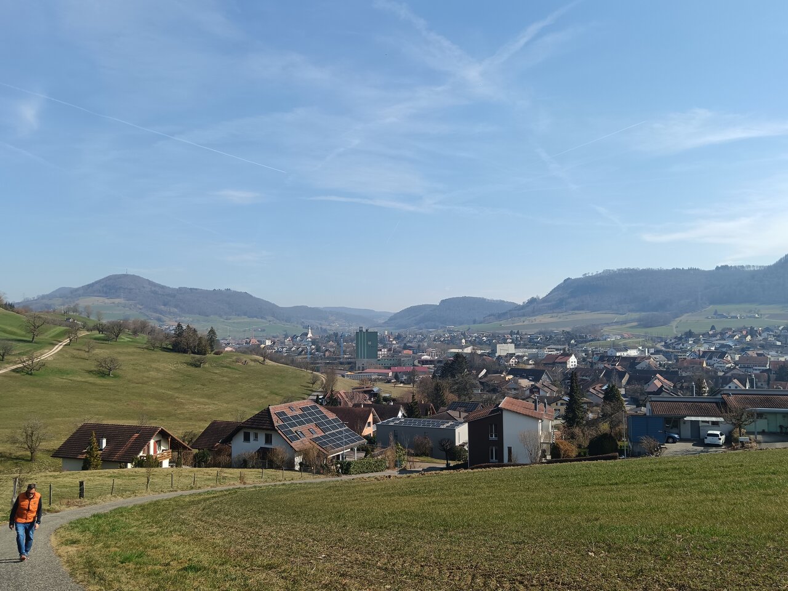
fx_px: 615
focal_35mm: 27
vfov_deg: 51.4
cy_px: 296
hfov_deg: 65.3
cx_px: 394
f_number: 1.9
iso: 102
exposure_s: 1/949
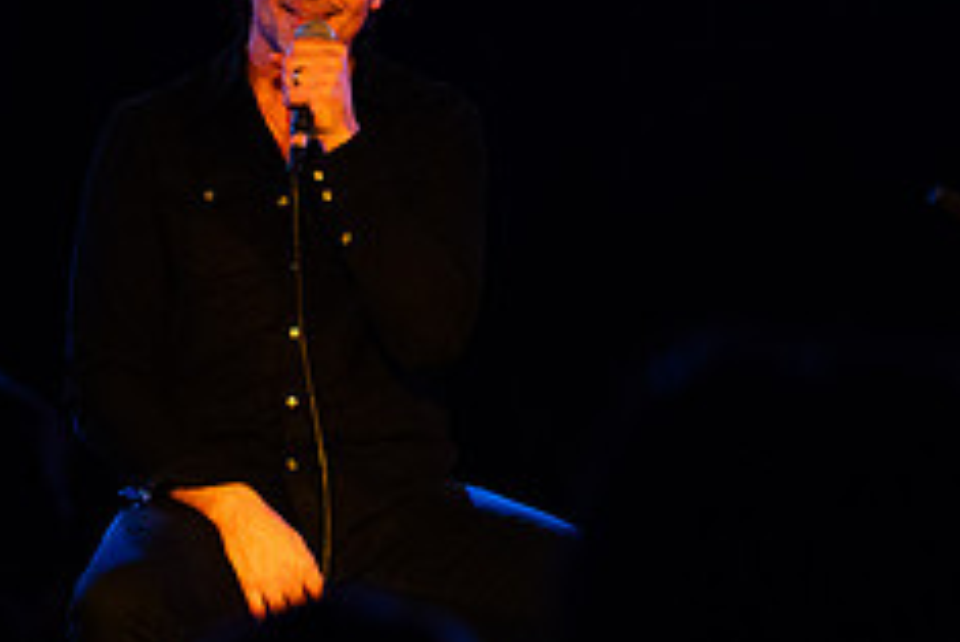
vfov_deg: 5.3
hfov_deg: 7.9
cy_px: 163
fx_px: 6911
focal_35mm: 259
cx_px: 154
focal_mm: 91
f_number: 4
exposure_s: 1/640
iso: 3200
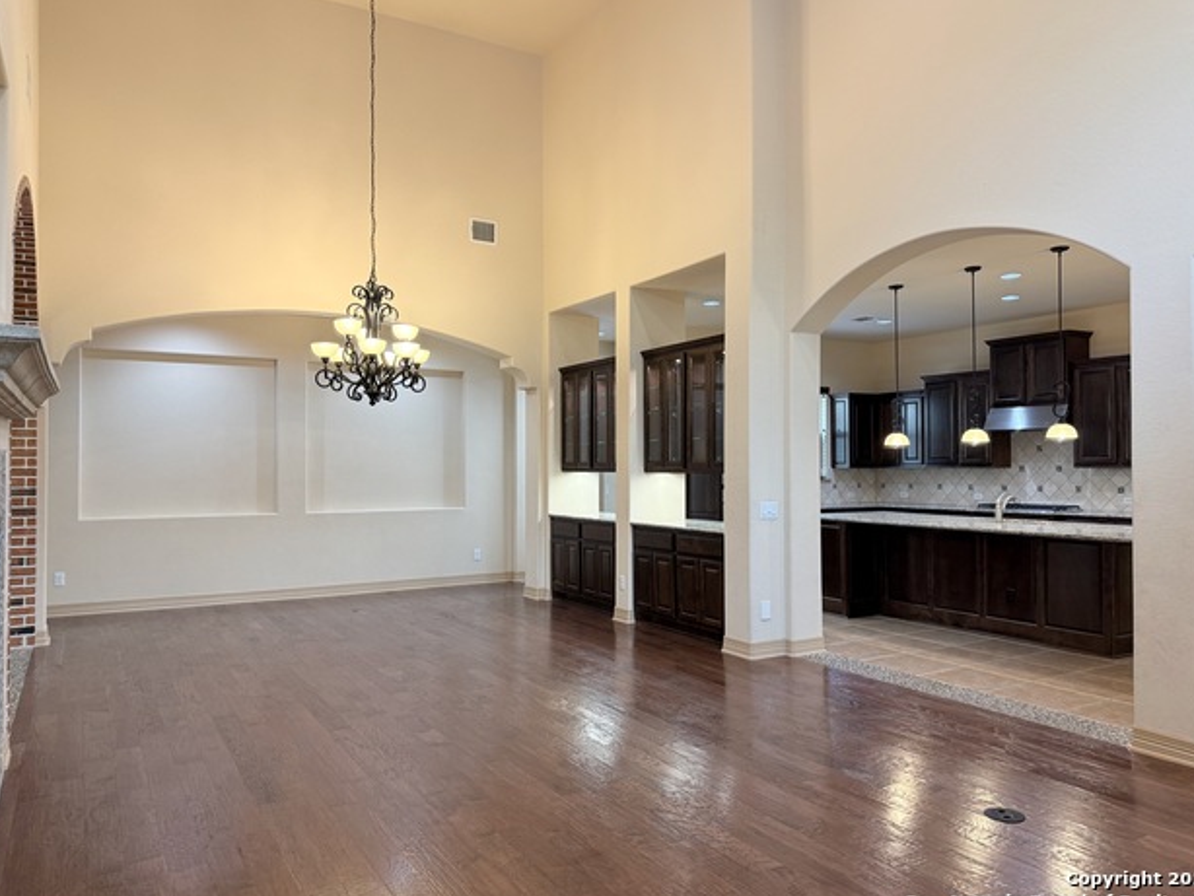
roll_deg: +0.4
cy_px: 447
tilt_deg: +1.6
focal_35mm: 25
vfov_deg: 54.9
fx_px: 863
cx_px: 599
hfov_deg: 69.4
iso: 200
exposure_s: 1/60
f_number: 1.78
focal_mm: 6.76
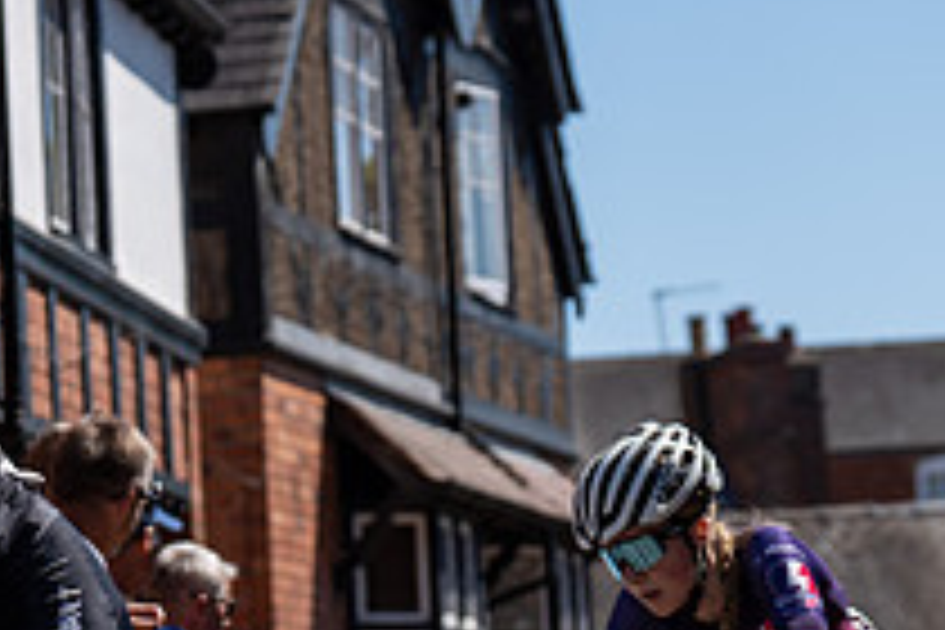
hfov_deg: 10.5
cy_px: 569
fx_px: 5066
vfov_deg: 7.1
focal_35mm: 193
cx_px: -90
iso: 100
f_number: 4
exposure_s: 1/1600
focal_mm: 70
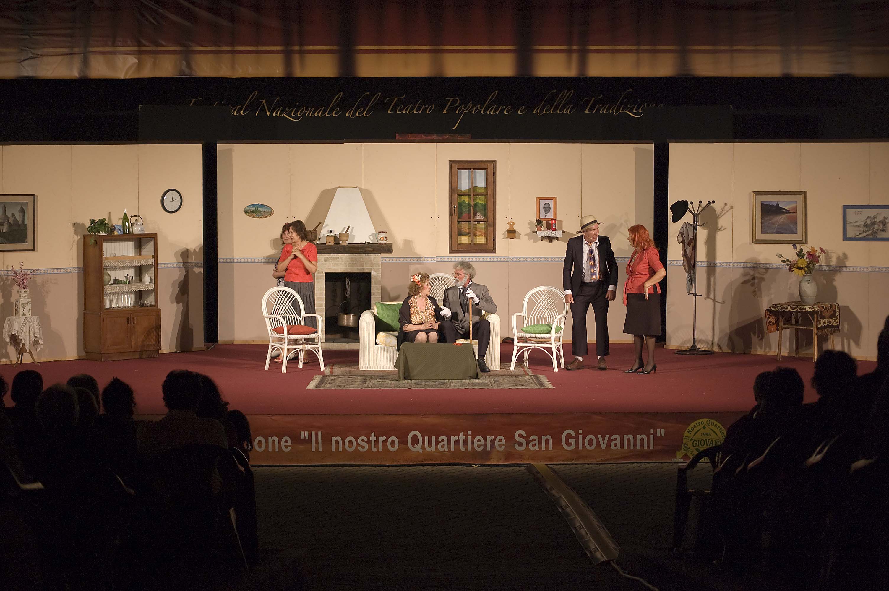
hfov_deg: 24.6
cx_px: 444
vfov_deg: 16.5
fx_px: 2035
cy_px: 296
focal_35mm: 82
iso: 800
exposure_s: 1/40
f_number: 4
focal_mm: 55
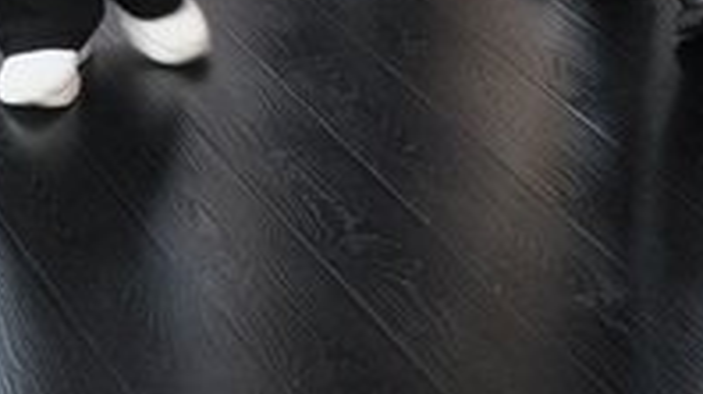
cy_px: -600
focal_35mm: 161
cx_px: 76
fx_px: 2999
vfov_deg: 7.0
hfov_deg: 13.3
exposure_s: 1/60
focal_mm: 18
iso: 560
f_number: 4
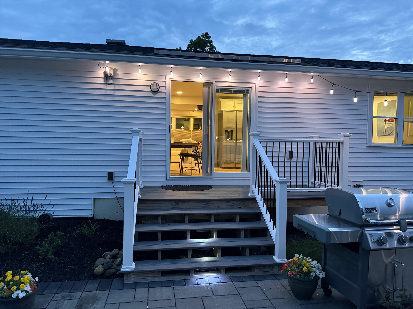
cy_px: 154
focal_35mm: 24
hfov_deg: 71.6
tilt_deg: -0.8
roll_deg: +0.0
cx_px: 206
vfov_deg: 56.8
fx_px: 286
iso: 800
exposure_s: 1/50
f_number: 1.78
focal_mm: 6.76
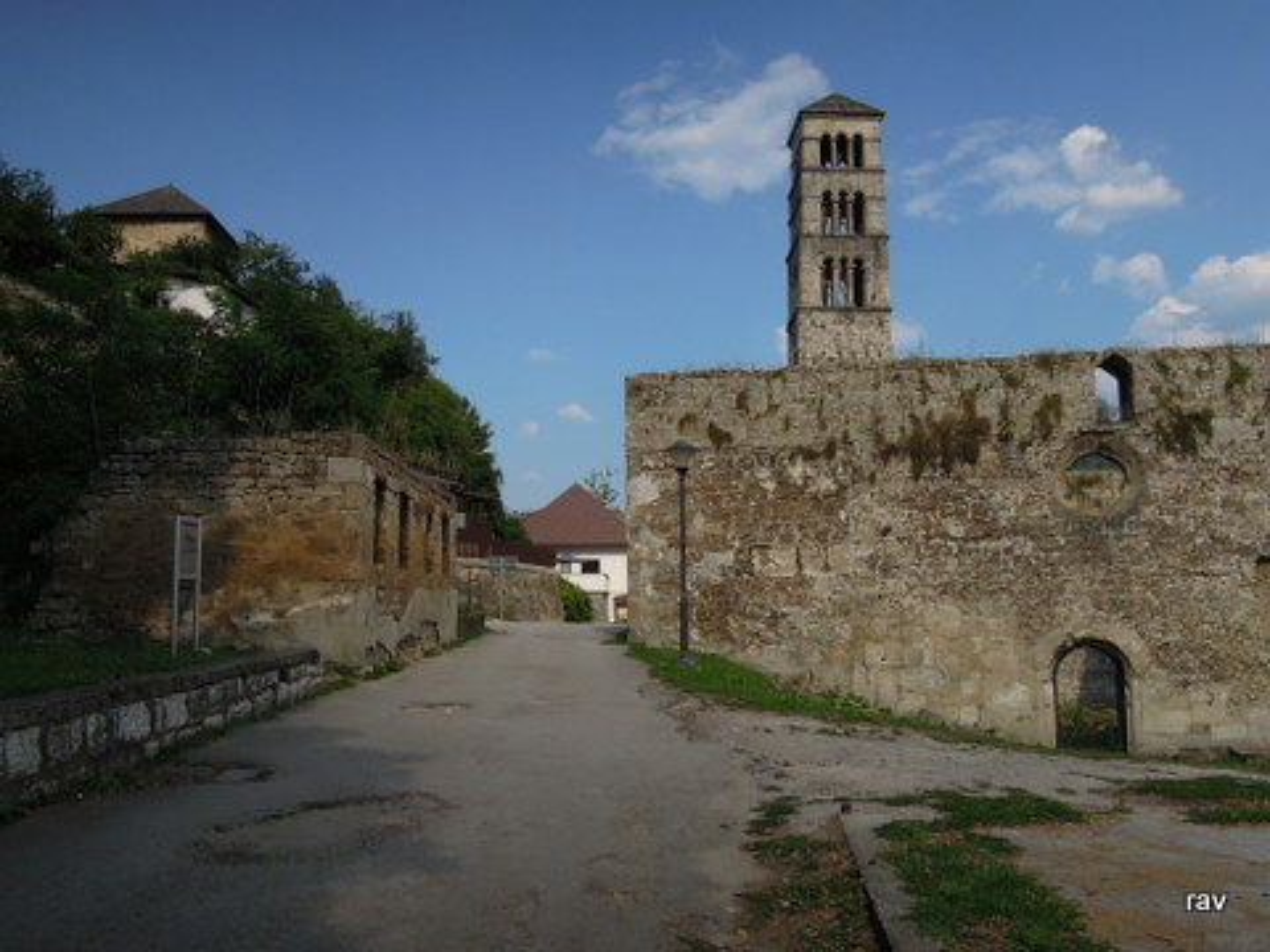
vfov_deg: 45.4
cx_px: 635
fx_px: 1137
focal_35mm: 31
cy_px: 476
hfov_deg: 58.4
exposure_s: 1/1600
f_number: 3.7
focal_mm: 5.5
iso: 160
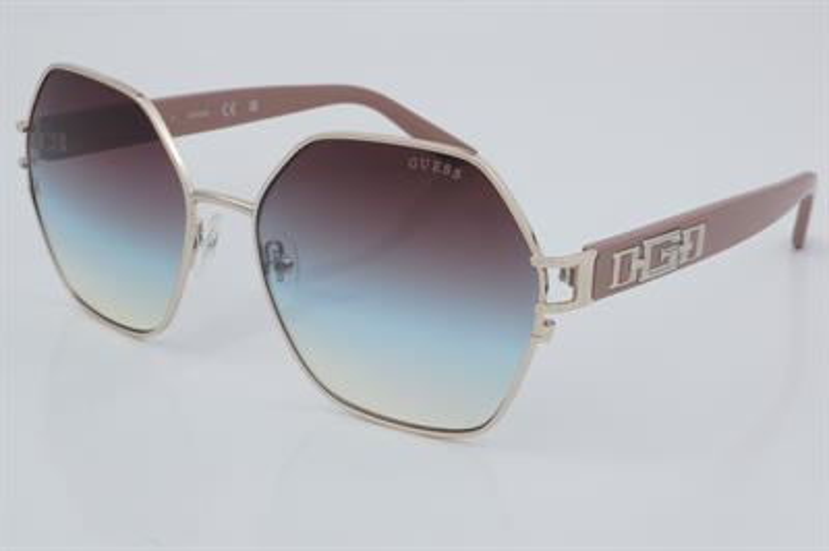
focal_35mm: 75
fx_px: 1726
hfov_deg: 27.0
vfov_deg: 18.2
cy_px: 276
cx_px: 414
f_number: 32
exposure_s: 1/4
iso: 100
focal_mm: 50
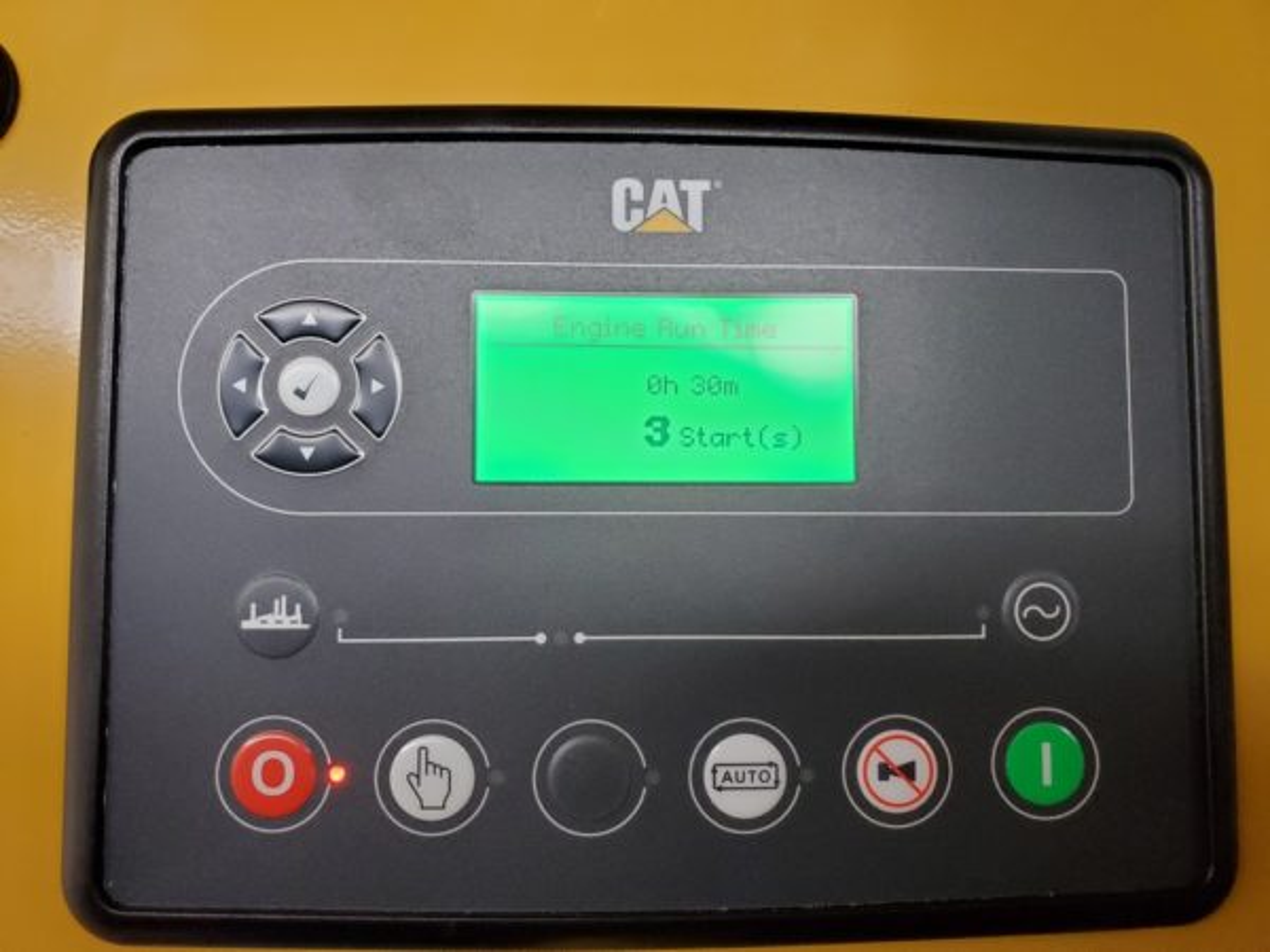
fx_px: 954
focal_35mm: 26
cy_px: 476
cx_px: 635
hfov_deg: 67.3
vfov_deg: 53.1
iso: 320
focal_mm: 4.3
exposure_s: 1/84
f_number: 2.4
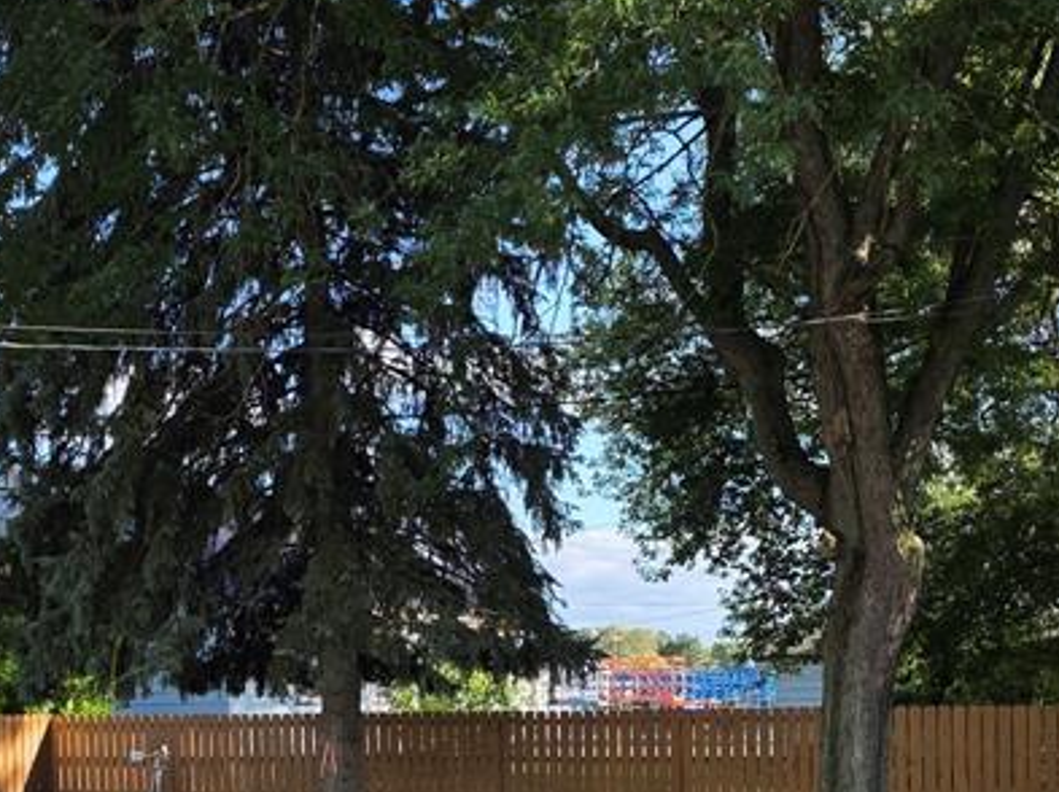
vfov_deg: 23.4
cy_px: 779
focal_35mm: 60
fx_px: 1834
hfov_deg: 32.2
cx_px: 585
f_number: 1.7
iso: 80
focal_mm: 6.3
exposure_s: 1/1874
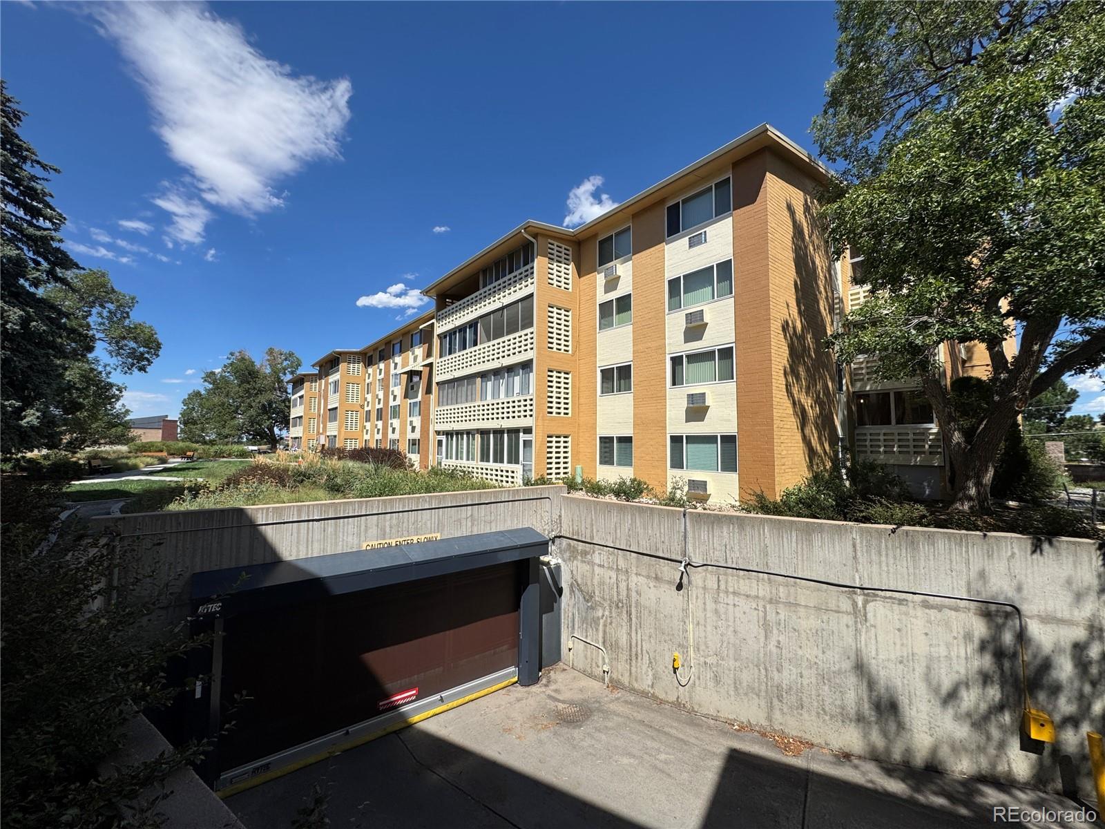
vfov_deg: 85.7
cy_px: 414
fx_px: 447
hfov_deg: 102.1
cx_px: 552
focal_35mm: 14
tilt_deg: +2.5
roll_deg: -0.5
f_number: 2.2
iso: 40
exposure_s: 1/2985
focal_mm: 2.22
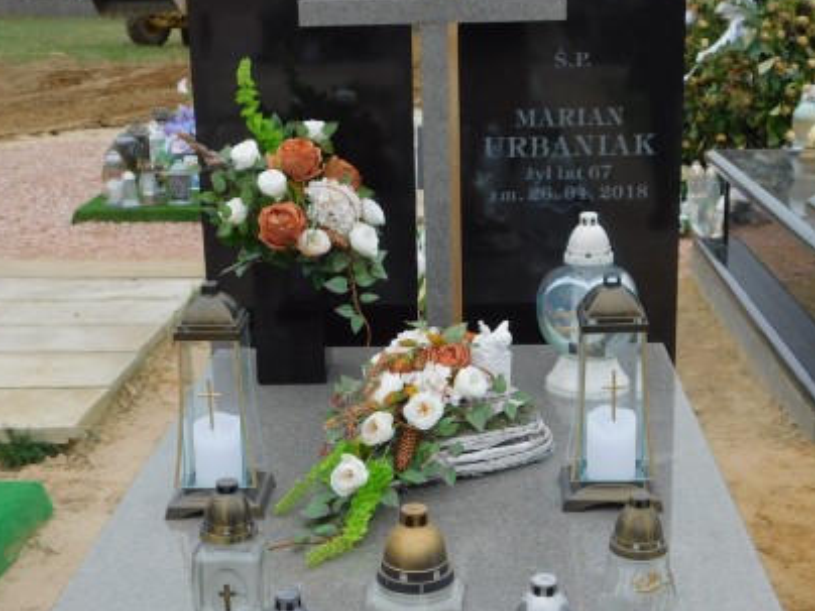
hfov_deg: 33.8
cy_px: 359
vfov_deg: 25.6
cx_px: 391
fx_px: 1342
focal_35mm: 57
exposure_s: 1/125
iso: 125
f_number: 3.5
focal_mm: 6.3
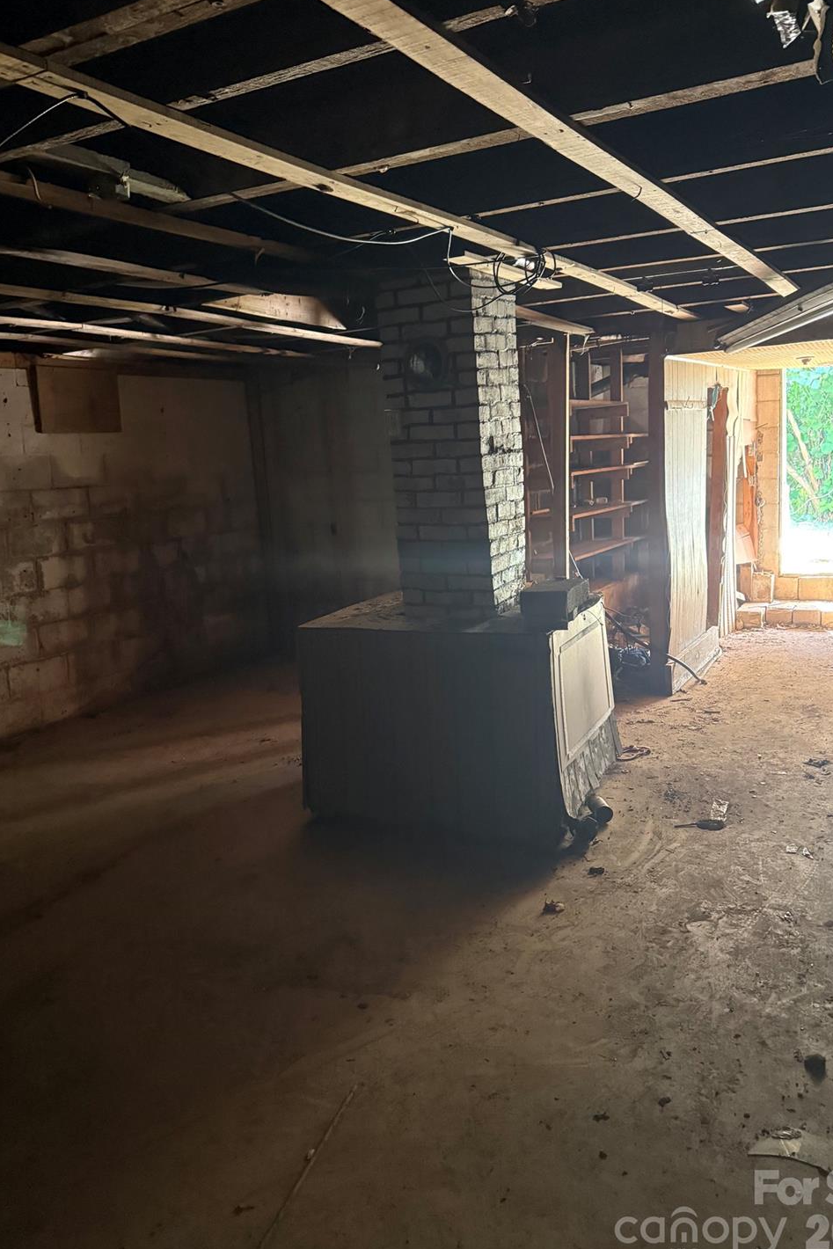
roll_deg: +2.4
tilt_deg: -7.4
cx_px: 406
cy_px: 592
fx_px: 937
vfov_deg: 67.3
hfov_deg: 47.9
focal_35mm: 27
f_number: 1.78
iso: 1000
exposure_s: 1/40
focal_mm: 6.76
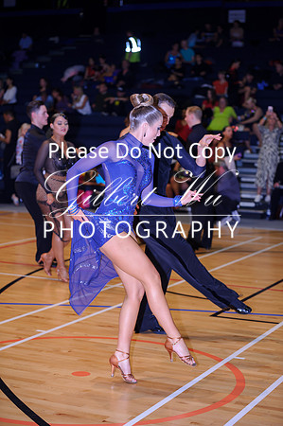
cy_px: 213
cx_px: 142
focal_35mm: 78
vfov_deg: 26.0
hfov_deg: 17.5
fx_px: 922
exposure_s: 1/250
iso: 800
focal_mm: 78
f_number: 2.8
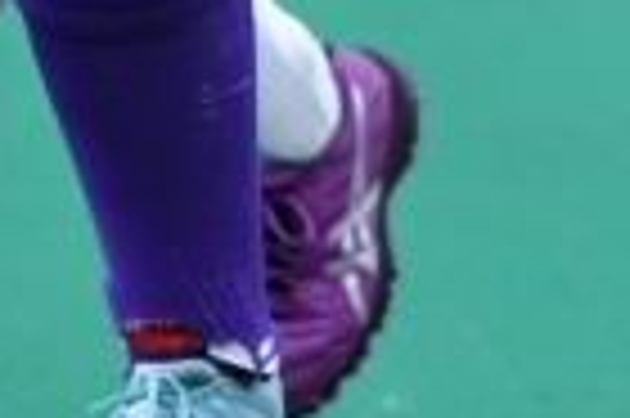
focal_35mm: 2523
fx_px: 44101
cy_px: -461
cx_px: 778
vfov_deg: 0.5
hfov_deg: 0.8
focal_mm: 220
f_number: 5.3
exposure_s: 1/800
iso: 1800
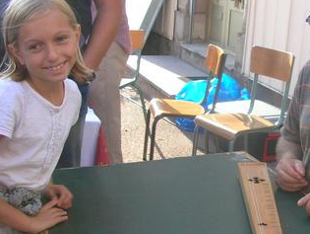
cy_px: 129
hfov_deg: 26.3
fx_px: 637
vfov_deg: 20.8
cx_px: 289
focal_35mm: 71
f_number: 2.8
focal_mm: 5.8
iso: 50
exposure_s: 1/107
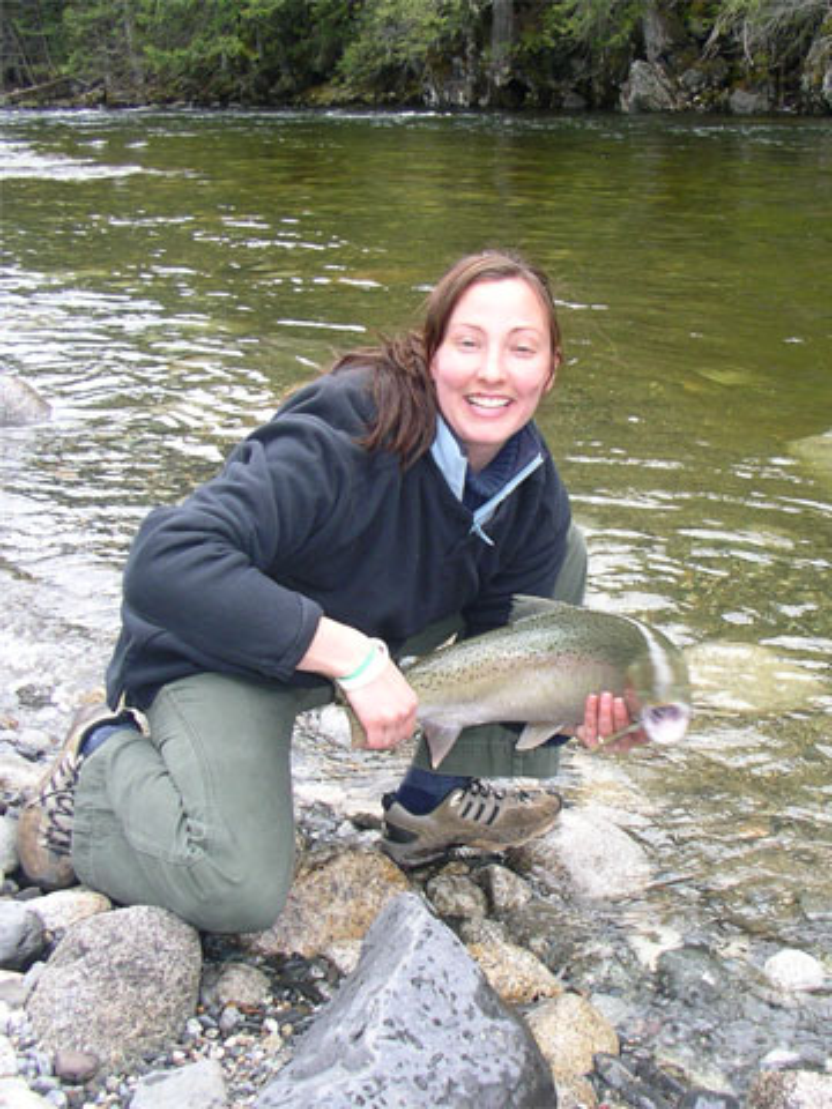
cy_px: 554
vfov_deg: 50.1
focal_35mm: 37
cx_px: 416
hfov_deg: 38.7
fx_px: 1186
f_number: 2.8
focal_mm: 5.7
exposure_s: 1/160
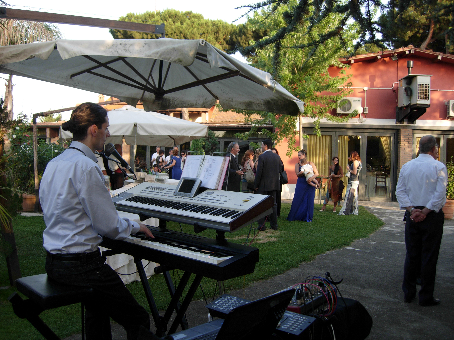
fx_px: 472
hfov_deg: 51.4
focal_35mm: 36
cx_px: 227
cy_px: 170
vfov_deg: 39.7
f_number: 3.4
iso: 50
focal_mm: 7.5
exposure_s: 1/85.4
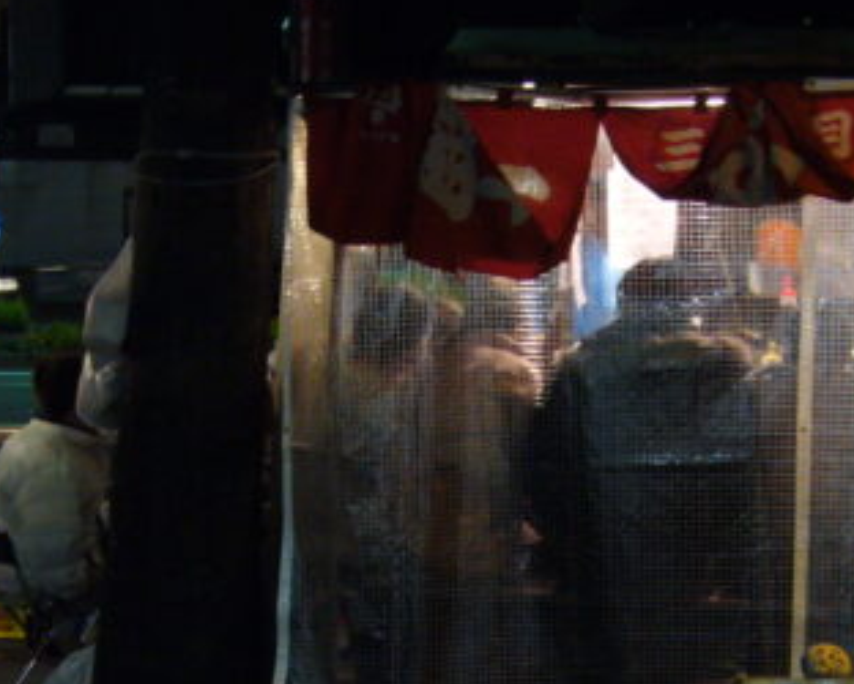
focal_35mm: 84
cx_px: 446
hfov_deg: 22.7
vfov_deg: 17.9
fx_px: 2124
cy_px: 646
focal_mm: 5.8
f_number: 2.8
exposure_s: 1/8
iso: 200
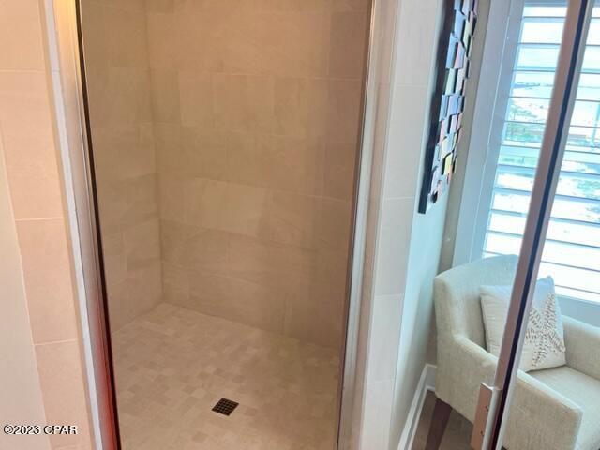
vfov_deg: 53.1
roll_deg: -2.0
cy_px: 225
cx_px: 300
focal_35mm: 26
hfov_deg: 67.3
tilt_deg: -18.0
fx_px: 451
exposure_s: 1/130
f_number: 1.6
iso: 64
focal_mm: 5.1
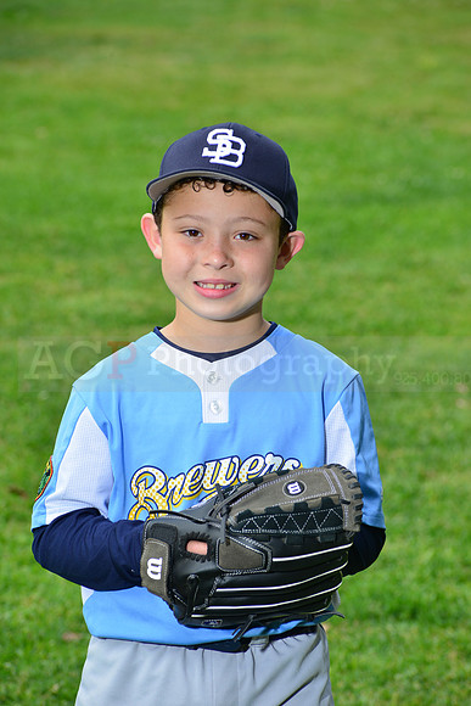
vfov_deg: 11.1
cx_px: 236
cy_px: 353
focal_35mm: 185
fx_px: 3628
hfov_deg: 7.4
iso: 250
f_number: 10
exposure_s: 1/200
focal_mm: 185
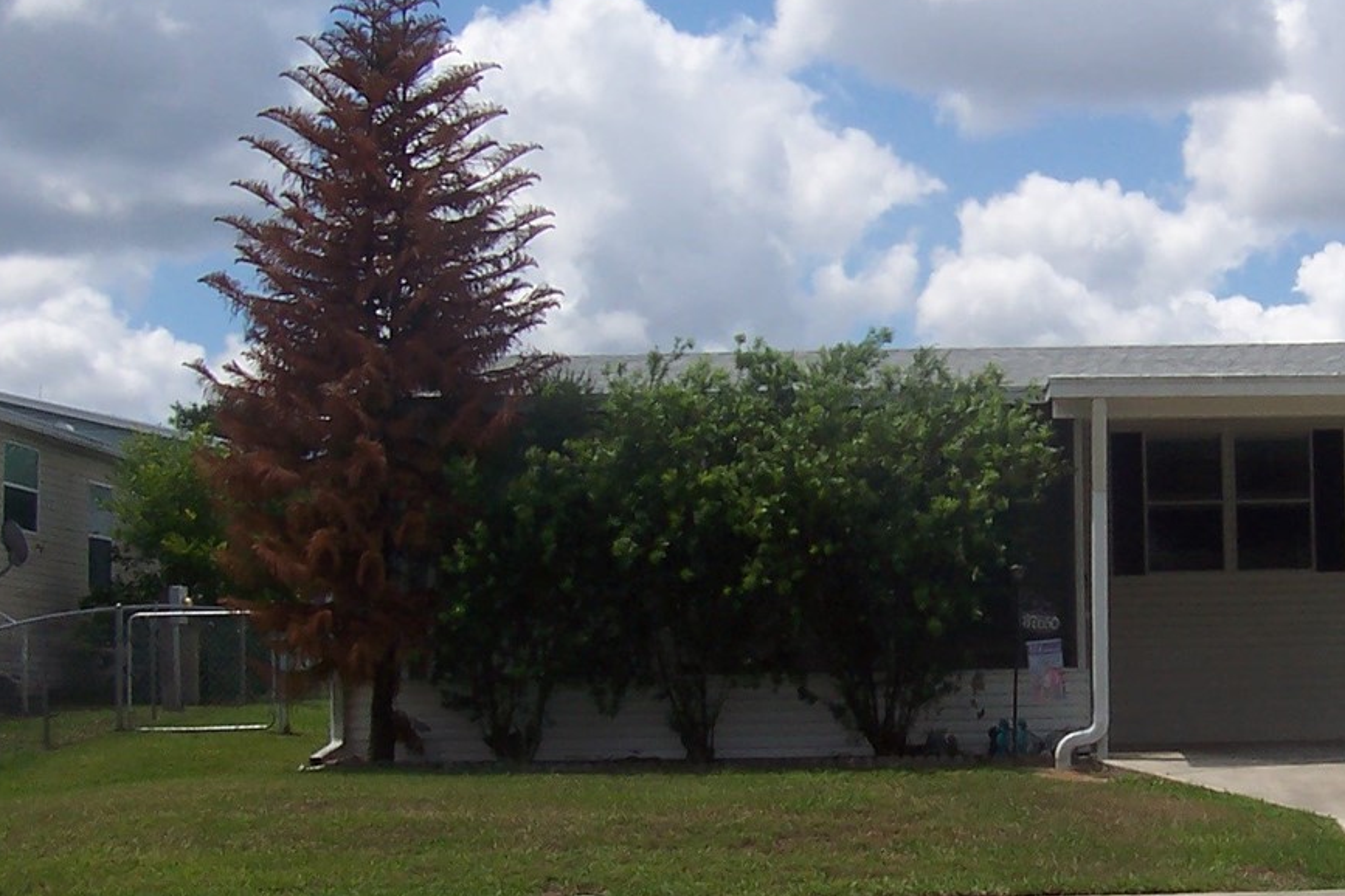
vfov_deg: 19.2
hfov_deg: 27.8
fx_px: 2652
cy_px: 563
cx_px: 1103
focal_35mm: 71
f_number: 5.6
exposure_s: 1/750
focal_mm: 5.6
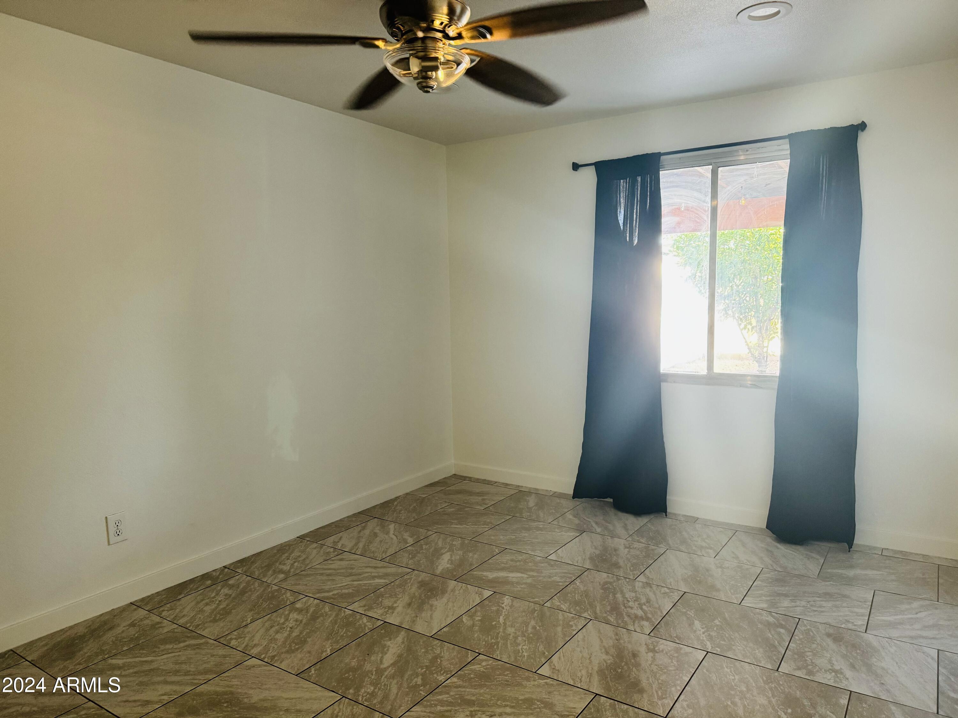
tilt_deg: -5.8
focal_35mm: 24
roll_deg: +1.2
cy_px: 359
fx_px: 664
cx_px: 479
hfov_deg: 71.6
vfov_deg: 56.8
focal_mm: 6.76
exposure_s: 1/58
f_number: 1.78
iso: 320
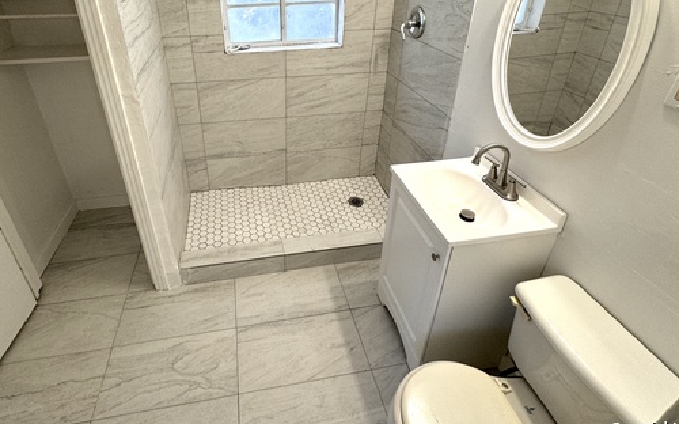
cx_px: 285
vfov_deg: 59.9
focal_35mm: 19
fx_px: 351
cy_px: 125
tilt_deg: -27.1
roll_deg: +0.6
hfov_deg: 87.3
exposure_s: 1/120
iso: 125
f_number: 2.2
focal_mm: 2.22
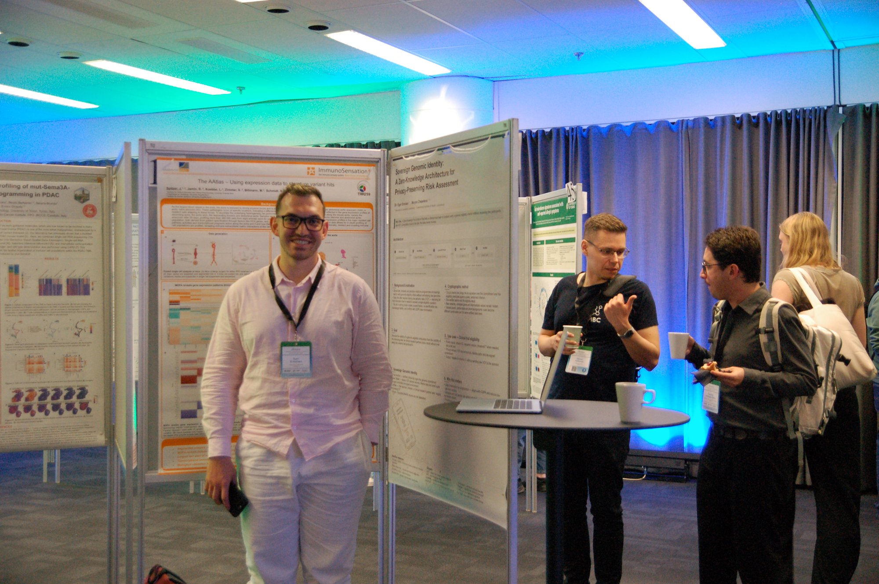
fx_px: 1061
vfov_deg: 30.8
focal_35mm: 44
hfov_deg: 45.0
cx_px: 440
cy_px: 292
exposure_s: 1/125
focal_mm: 29
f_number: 3.5
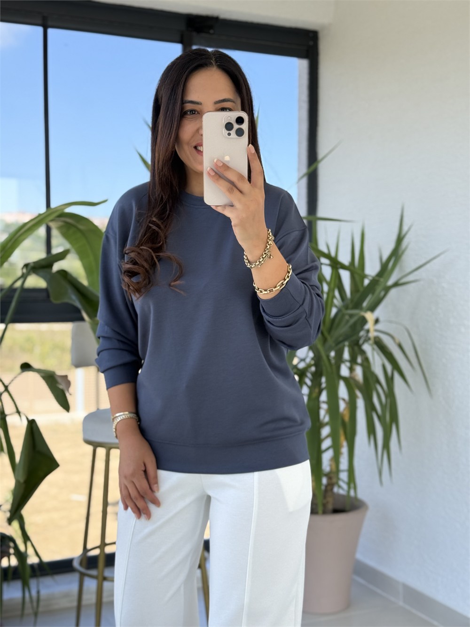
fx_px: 869
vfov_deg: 39.7
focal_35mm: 48
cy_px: 314
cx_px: 235
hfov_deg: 30.3
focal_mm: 6.76
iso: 100
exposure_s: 1/681
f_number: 1.78
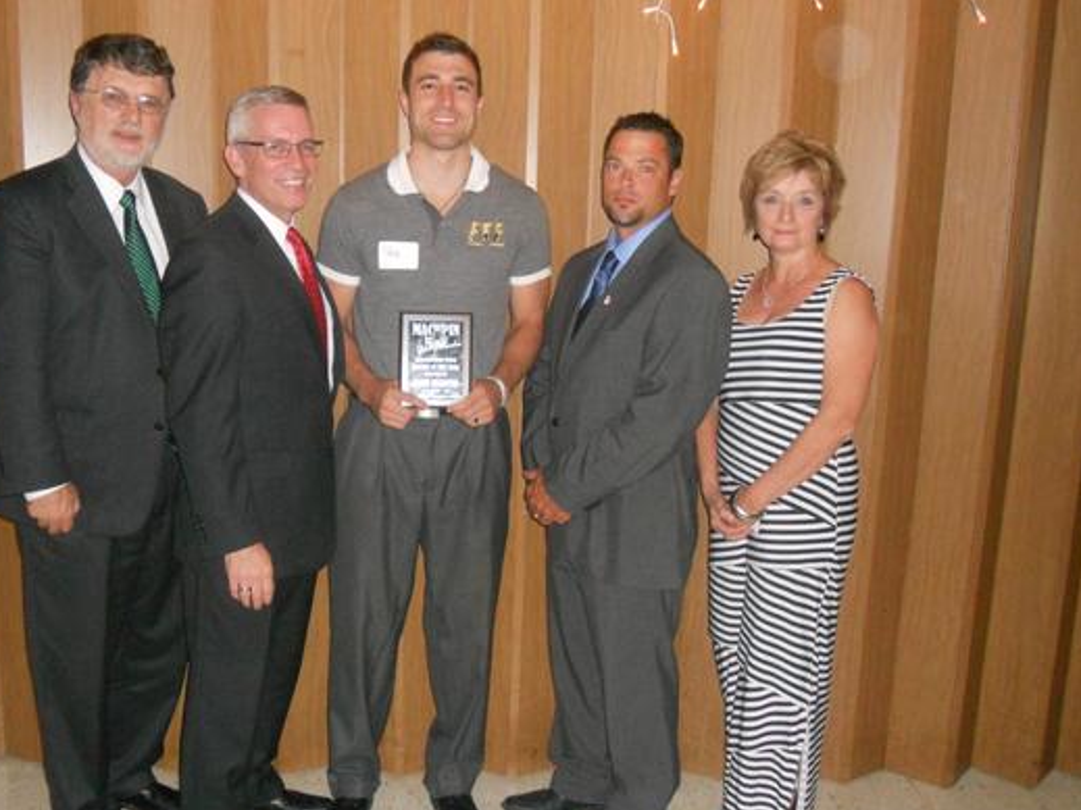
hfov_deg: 50.0
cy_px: 431
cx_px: 462
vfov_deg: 38.6
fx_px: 1155
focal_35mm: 37
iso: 640
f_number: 3.5
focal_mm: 5.8
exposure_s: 1/25
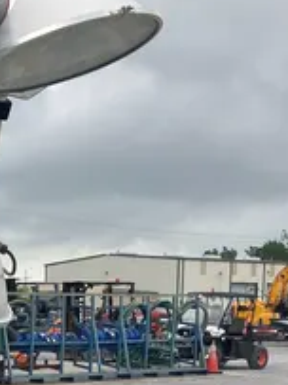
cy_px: 538
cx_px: 8
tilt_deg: -9.5
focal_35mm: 101
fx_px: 1122
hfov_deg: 14.4
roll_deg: +1.1
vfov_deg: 17.8
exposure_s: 1/714
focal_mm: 3.99
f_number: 1.8
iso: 32
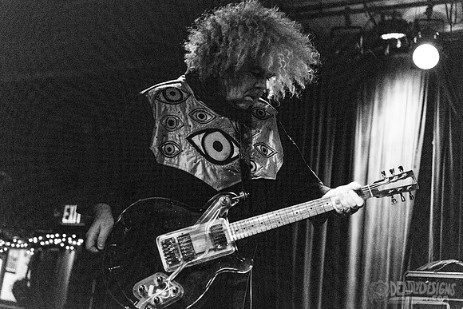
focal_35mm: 58
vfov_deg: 23.4
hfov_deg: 34.5
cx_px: 232
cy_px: 154
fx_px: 746
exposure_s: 1/400
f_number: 3.2
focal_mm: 58
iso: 3200
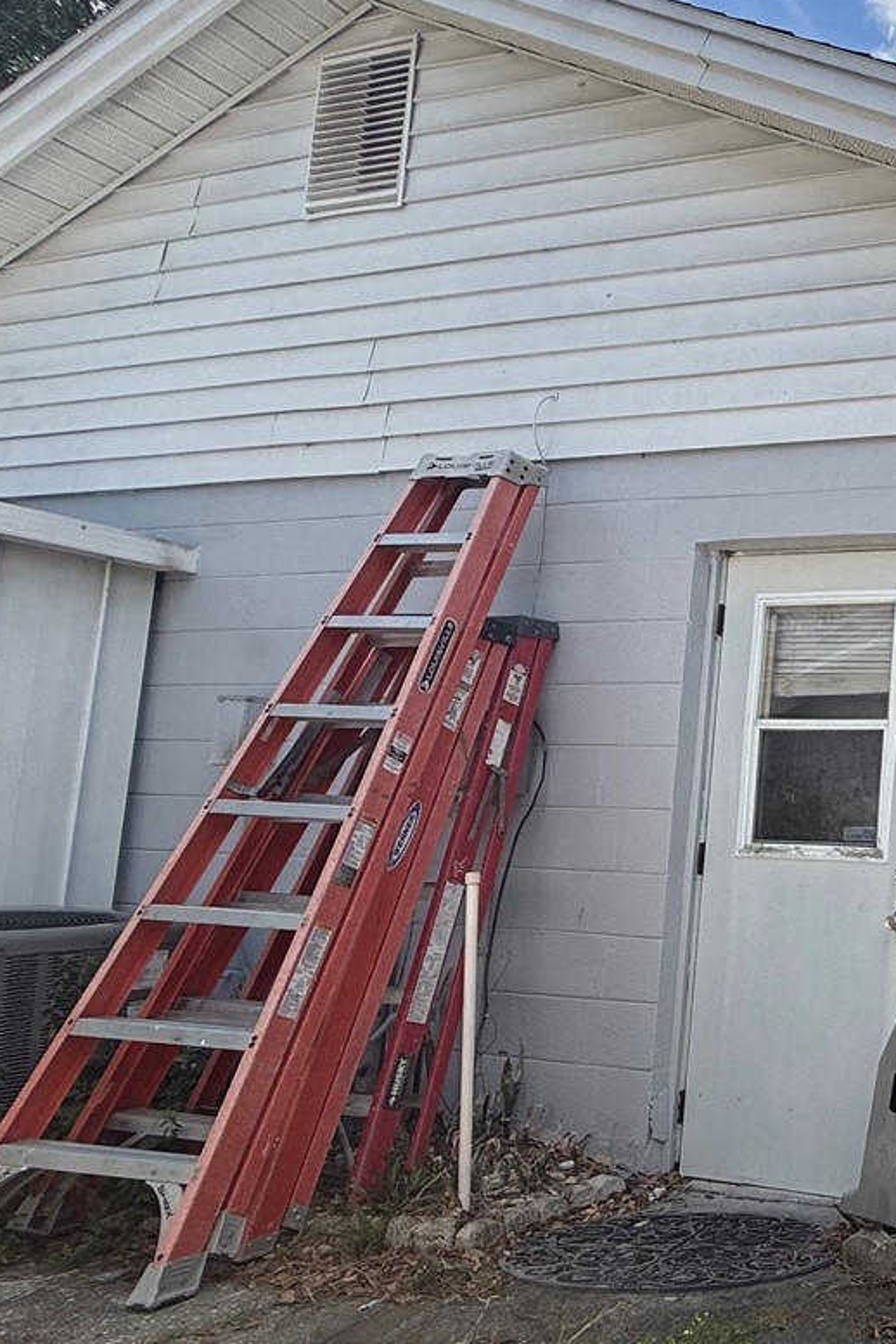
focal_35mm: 30
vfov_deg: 61.7
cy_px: 763
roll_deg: -2.1
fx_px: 1120
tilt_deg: +5.4
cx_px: 1266
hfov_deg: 30.2
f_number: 2.2
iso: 50
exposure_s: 1/1068
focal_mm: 2.22
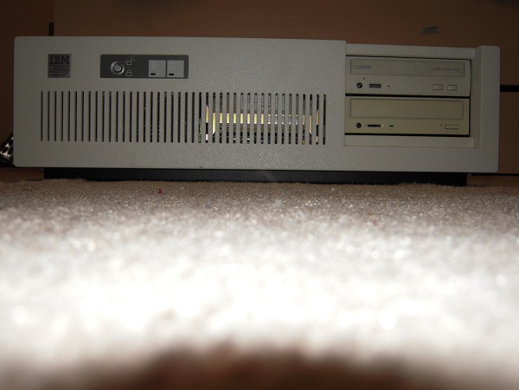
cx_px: 260
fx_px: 510
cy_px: 195
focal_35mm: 34
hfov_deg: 54.0
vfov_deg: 41.8
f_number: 2.9
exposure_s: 1/25
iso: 100
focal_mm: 6
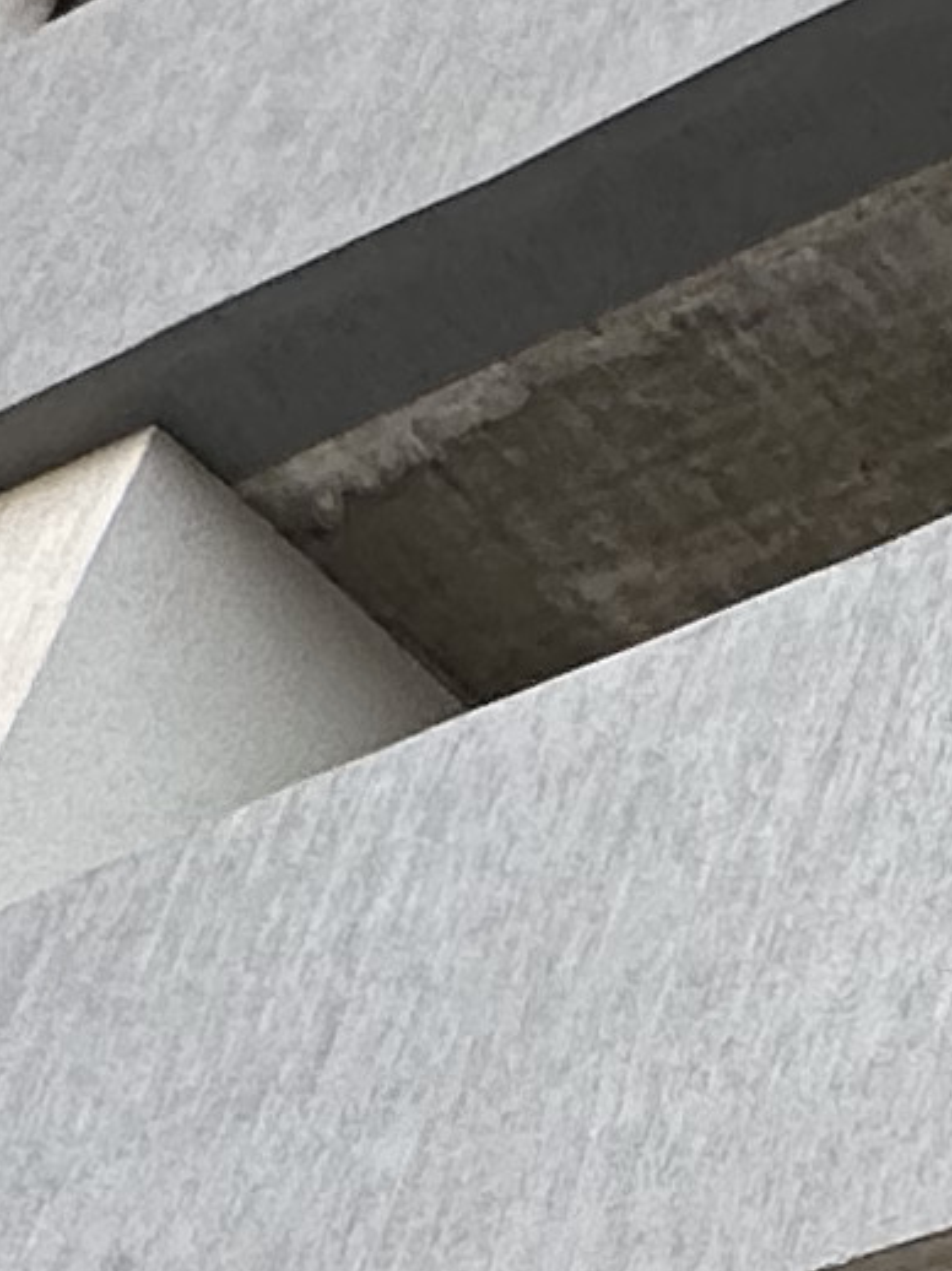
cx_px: 2873
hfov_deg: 10.0
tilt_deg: +28.4
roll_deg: -0.2
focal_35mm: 109
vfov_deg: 14.8
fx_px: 4000
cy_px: 2527
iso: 40
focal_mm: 2.22
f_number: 2.2
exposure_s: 1/151
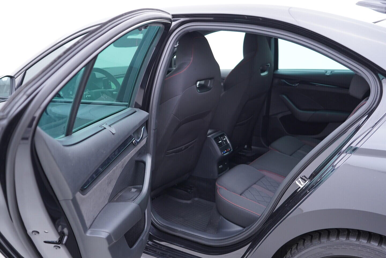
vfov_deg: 36.9
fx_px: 386
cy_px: 129
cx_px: 193
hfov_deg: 53.1
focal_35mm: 36
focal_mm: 24
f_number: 2.8
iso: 250
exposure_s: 1/40
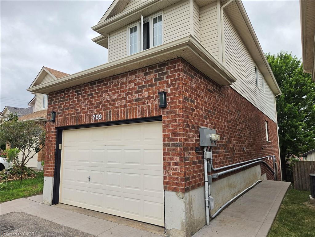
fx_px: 209
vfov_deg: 58.9
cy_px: 118
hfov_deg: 73.9
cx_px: 158
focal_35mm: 23
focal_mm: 5.4
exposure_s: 1/3637
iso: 80
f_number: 1.8
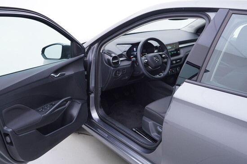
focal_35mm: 36
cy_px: 82
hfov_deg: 53.1
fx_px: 247
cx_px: 124
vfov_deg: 36.9
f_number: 3.2
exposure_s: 1/40
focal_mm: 24
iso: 125
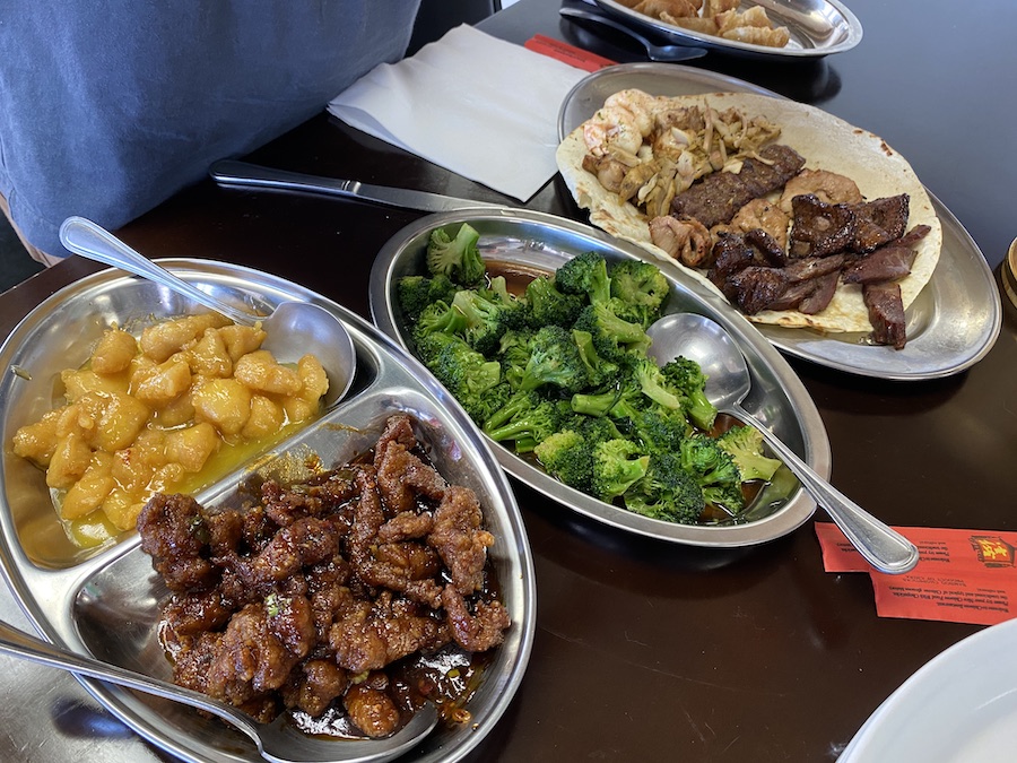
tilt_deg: -48.8
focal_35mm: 26
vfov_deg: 53.1
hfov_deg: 67.3
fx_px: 764
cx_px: 508
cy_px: 382
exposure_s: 1/60
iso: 200
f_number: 1.8
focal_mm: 4.25
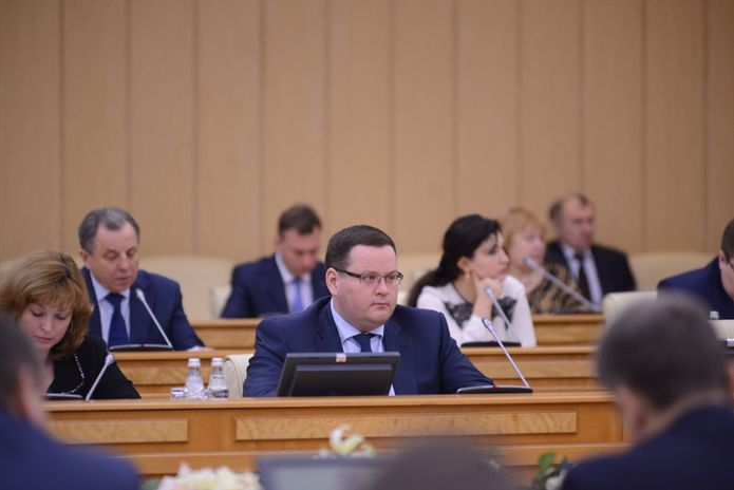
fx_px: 4100
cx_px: 366
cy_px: 245
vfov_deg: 6.8
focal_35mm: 201
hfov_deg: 10.2
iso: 2000
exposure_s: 1/500
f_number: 3.2
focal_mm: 200
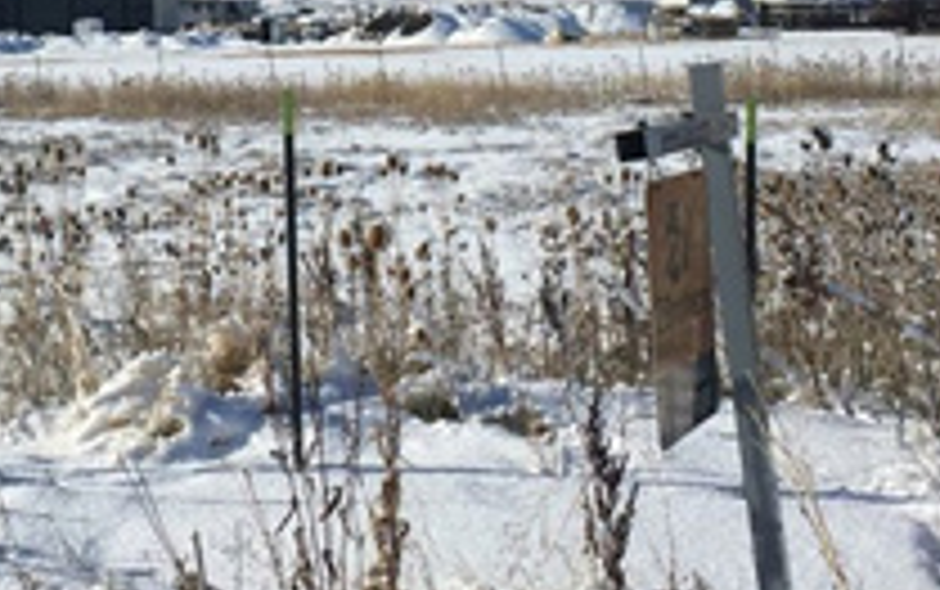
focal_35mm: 94
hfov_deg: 21.8
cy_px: -72
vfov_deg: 13.6
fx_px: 2410
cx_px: 216
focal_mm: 4.15
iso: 32
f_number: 2.2
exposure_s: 1/5650
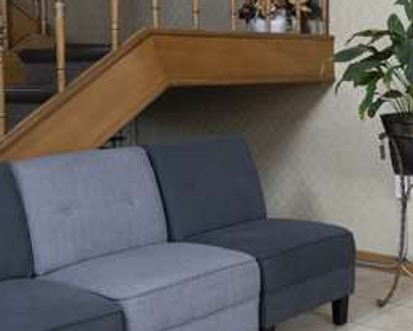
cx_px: 458
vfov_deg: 25.6
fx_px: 721
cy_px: 102
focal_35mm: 59
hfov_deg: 28.8
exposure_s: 1/20
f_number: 5.6
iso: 500
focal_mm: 16
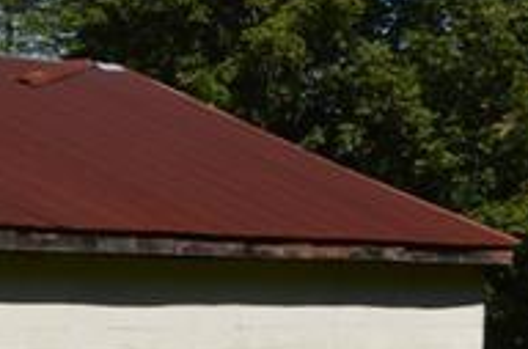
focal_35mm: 219
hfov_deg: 9.1
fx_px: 3205
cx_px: -311
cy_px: 297
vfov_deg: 6.2
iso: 100
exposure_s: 1/320
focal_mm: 35
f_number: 9
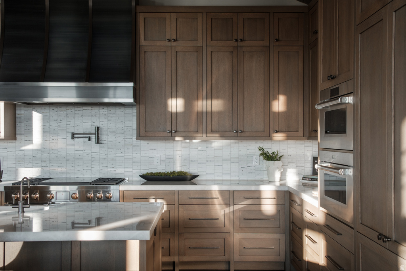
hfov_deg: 54.4
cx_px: 203
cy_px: 136
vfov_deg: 37.9
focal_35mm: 35
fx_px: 395
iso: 200
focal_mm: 23.4
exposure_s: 1/30
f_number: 5.6
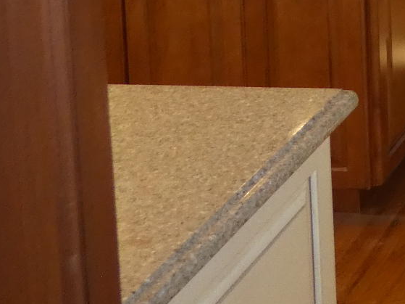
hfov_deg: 15.1
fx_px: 1205
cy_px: -295
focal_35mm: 103
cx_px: 830
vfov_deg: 12.7
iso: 250
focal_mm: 4.3
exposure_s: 1/60
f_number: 3.3
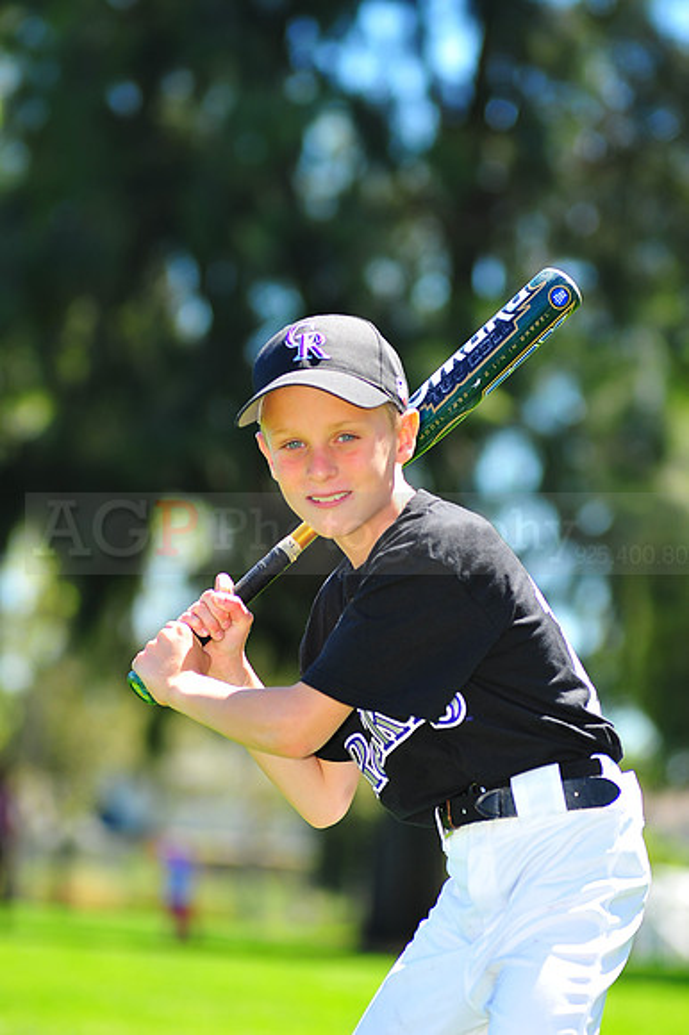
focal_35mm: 180
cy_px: 518
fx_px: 5173
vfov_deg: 11.4
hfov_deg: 7.6
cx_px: 344
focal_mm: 180
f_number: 5
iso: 200
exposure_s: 1/400
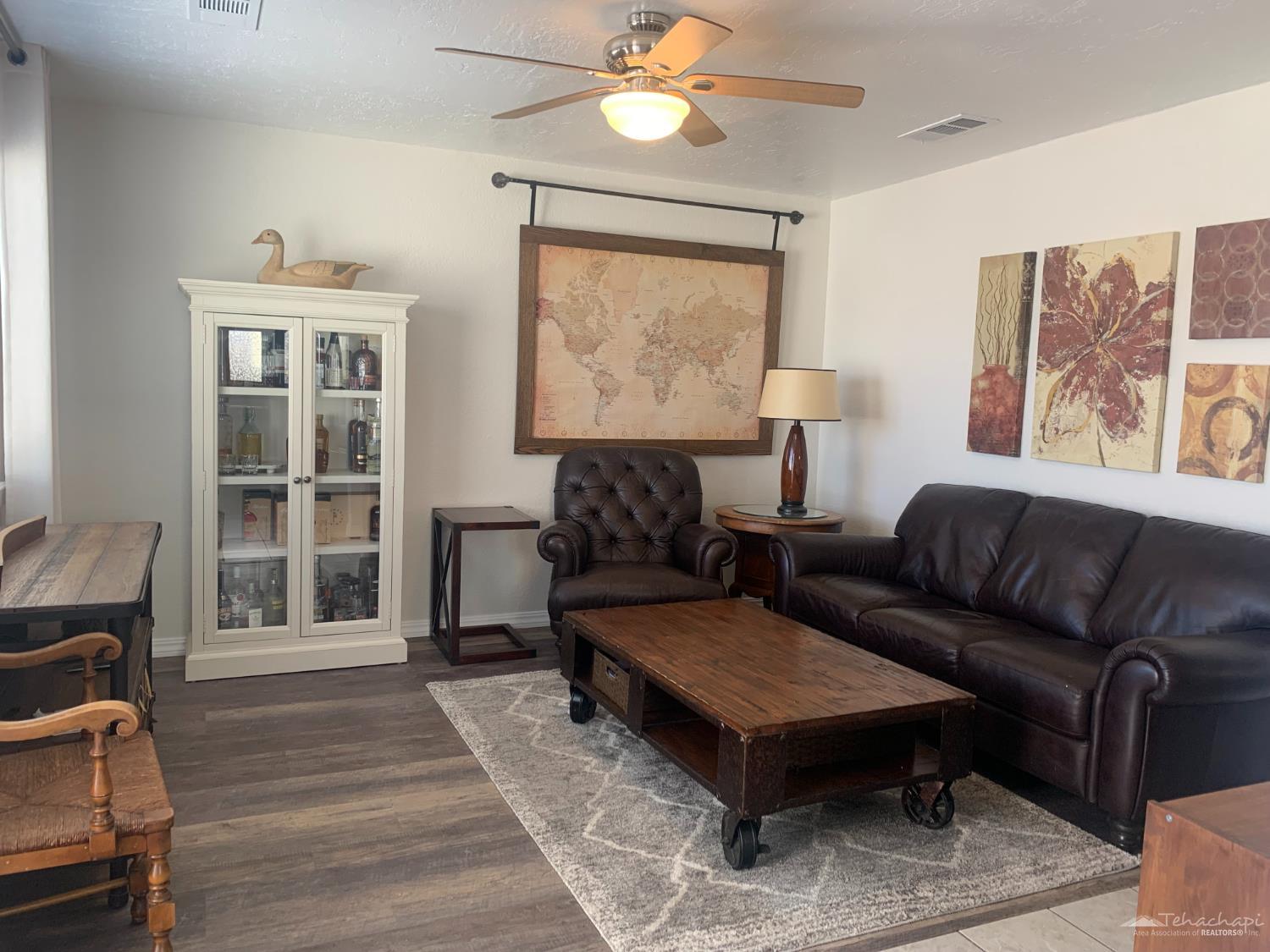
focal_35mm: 26
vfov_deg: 53.1
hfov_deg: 67.3
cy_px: 476
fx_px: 954
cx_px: 635
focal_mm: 4.25
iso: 50
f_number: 1.8
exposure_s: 1/60
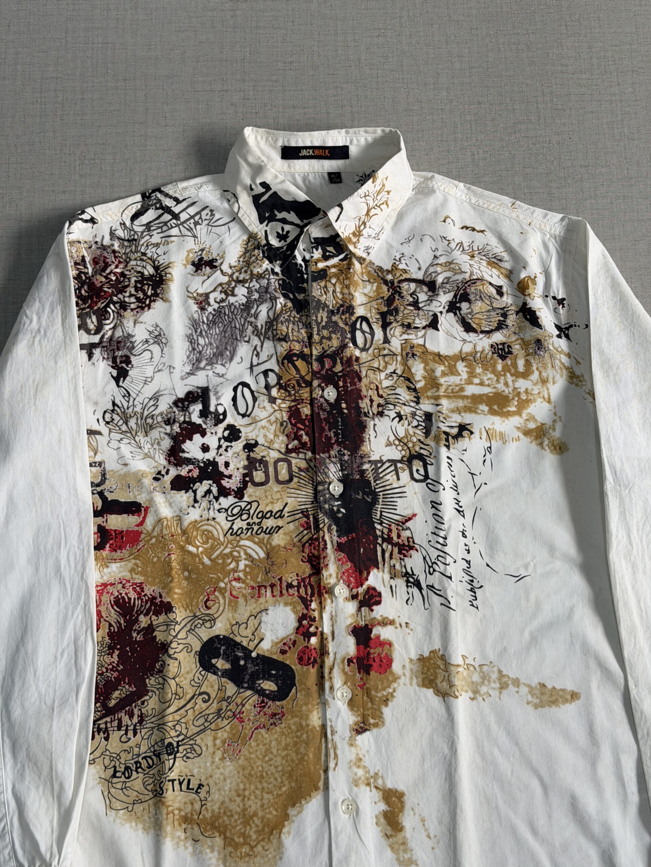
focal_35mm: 48
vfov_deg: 39.7
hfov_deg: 30.3
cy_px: 434
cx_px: 326
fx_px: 1204
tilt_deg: -73.6
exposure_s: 1/100
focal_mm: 6.76
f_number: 1.78
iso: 50
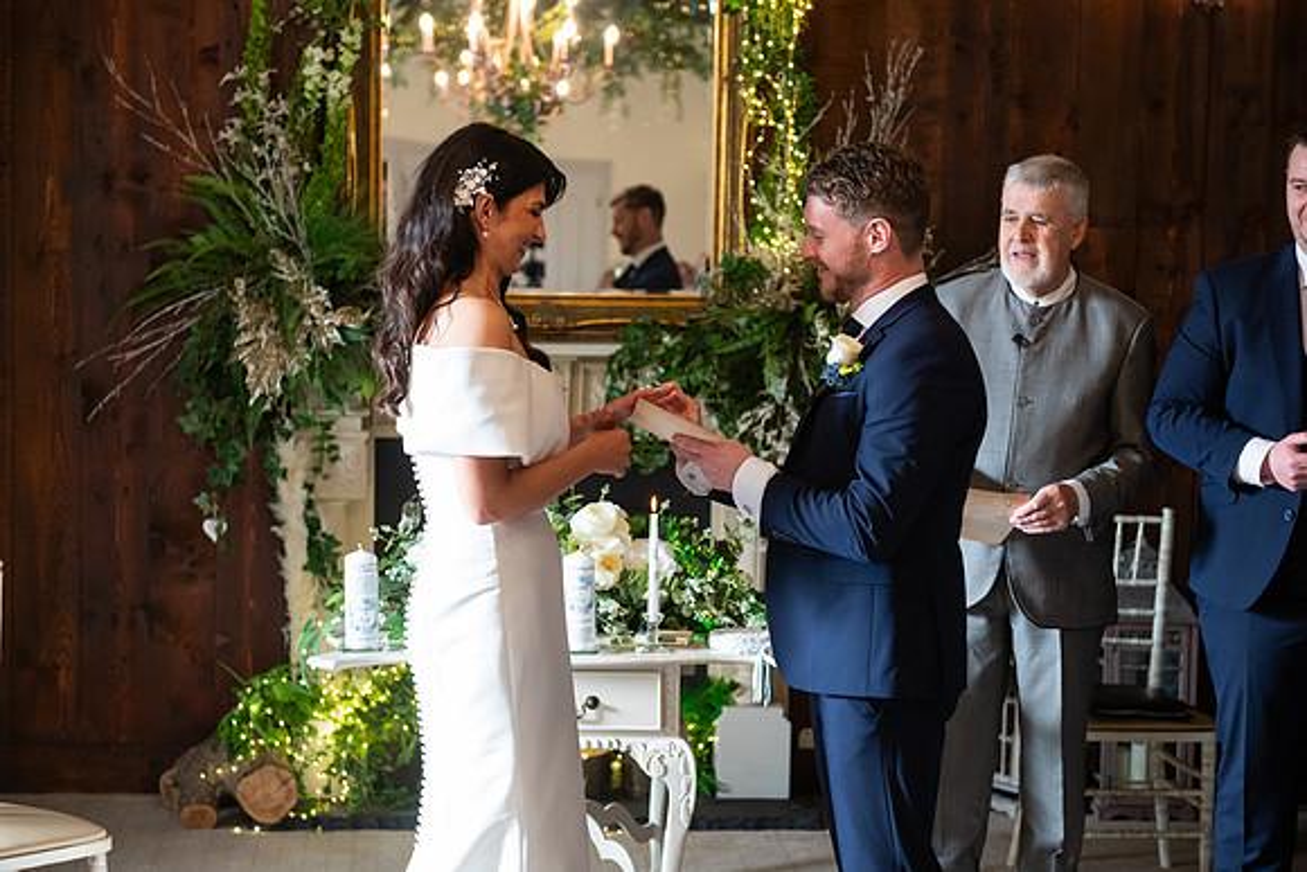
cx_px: 654
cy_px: 436
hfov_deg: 28.6
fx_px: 2561
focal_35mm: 71
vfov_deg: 19.3
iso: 1000
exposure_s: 1/160
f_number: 3.5
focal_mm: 70
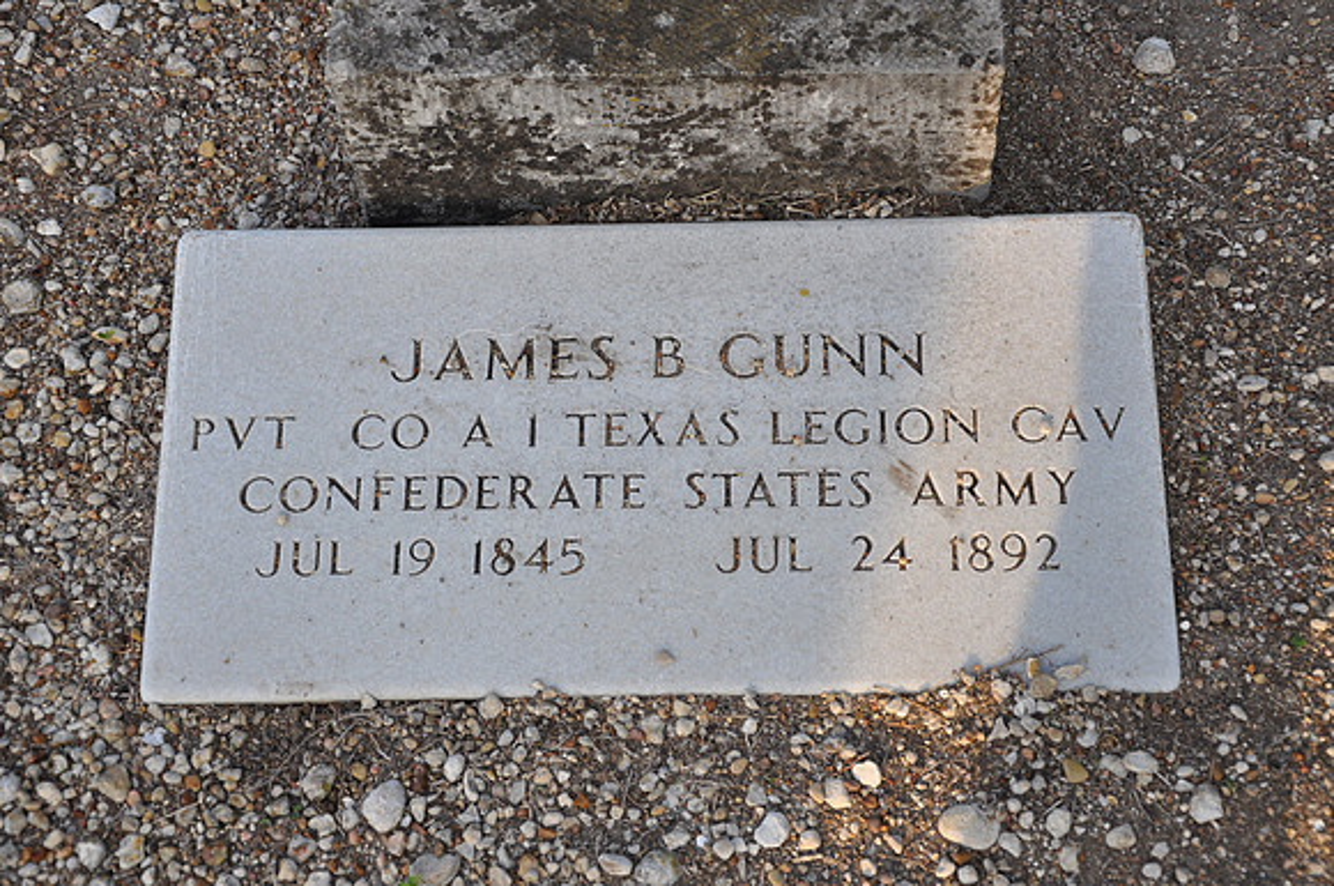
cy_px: 443
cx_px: 667
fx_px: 2331
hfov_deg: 31.9
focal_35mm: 63
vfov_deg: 21.5
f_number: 5.6
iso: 320
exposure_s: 1/125
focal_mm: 42
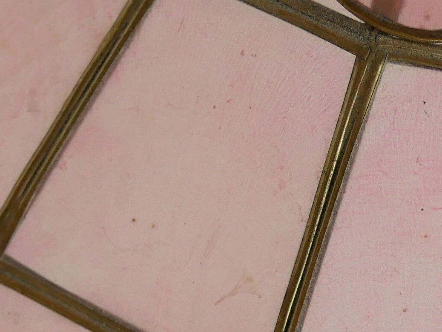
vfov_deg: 8.3
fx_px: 2261
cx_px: 390
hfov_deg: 11.1
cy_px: 419
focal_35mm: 177
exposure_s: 1/250
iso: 200
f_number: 2.5
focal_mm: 20
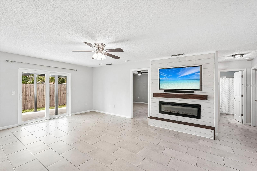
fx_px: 114
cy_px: 86
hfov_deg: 96.7
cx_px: 128
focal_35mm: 16
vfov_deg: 73.7
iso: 400
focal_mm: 16
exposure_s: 1/25
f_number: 8
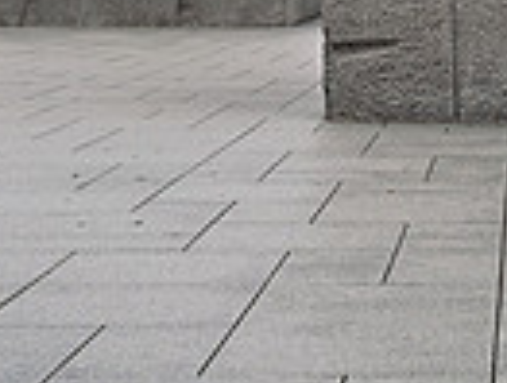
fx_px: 2174
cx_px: 552
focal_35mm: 148
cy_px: -460
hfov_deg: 13.1
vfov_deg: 9.3
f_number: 6.3
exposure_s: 1/160
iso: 64
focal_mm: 30
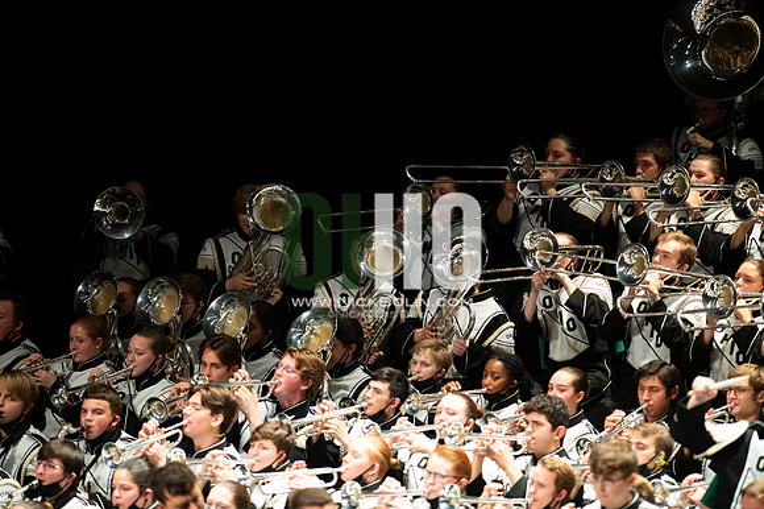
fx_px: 6363
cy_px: 254
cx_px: 382
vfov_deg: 4.6
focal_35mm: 300
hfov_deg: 6.9
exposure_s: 1/500
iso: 3200
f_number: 2.8
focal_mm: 300
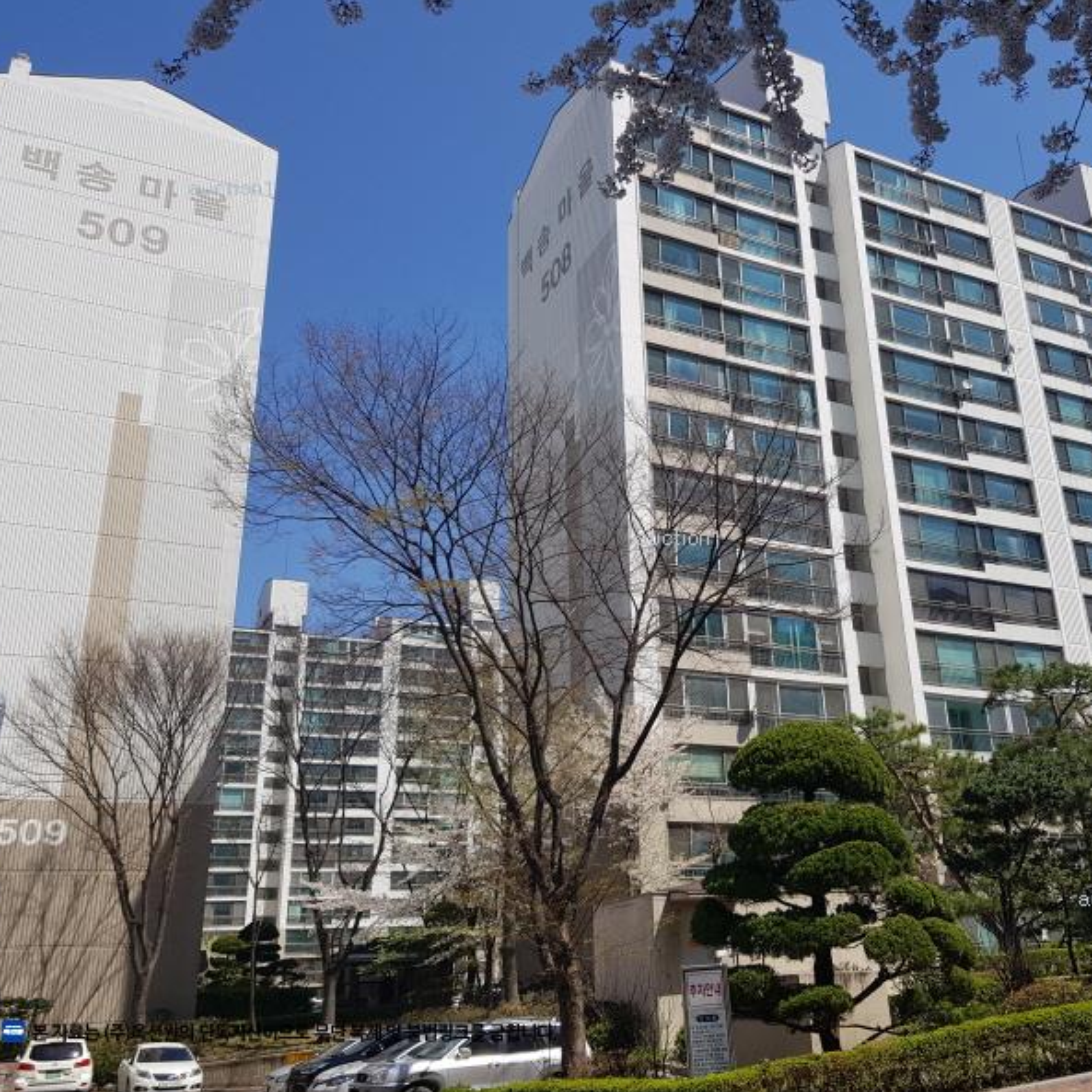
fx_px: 1106
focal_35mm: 31
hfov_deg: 52.0
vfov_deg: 52.5
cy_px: 551
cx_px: 678
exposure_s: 1/2504
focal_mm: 4.2
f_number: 1.7
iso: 40
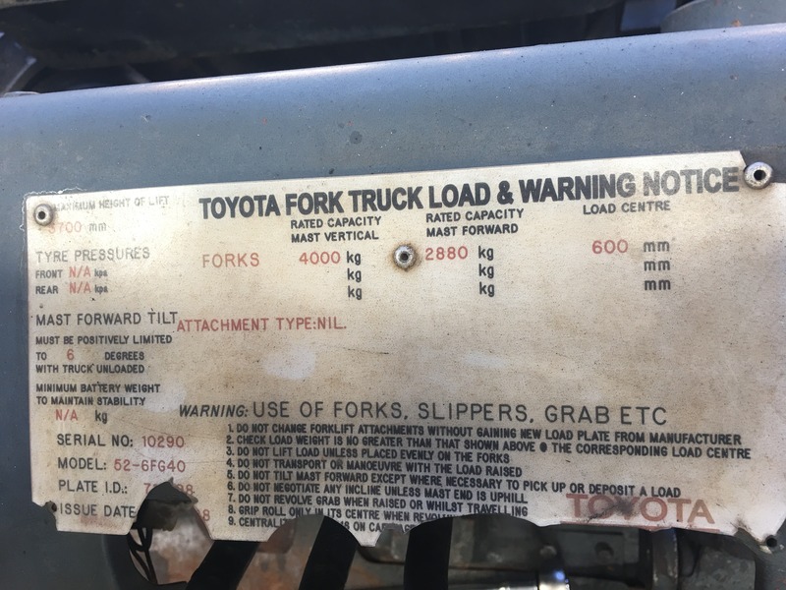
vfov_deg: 48.2
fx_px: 658
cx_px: 393
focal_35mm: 29
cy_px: 295
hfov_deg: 61.7
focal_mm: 4.15
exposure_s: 1/33
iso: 25
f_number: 2.2
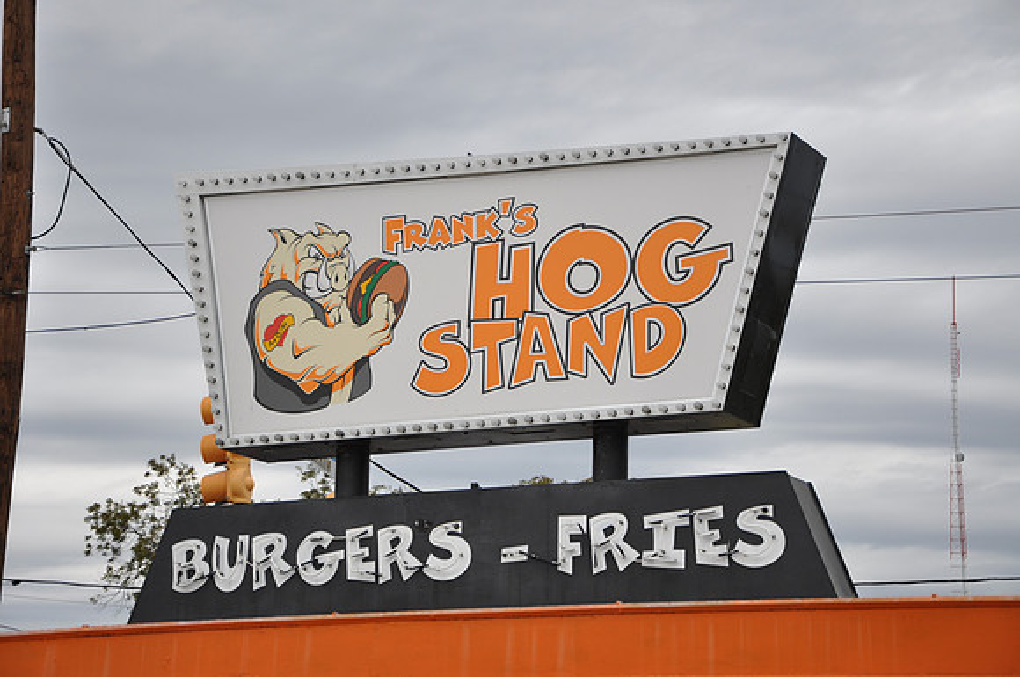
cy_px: 338
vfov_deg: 14.7
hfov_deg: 21.9
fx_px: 2631
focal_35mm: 93
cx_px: 510
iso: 200
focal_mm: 62
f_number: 6.3
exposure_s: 1/160
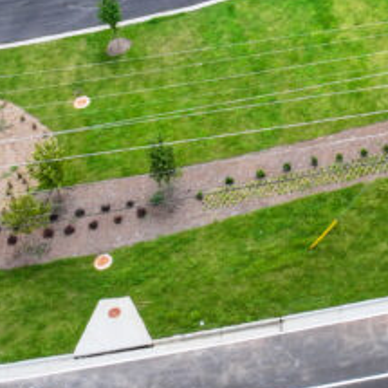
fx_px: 1281
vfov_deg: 15.5
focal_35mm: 101
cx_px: 462
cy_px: -239
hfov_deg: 16.5
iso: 230
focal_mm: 12.29
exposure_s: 1/1600
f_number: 2.8
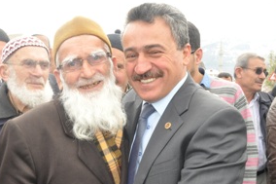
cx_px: 87
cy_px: 126
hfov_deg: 37.7
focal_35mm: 52
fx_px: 398
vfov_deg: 25.8
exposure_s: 1/200
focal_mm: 22
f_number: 16
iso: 1250
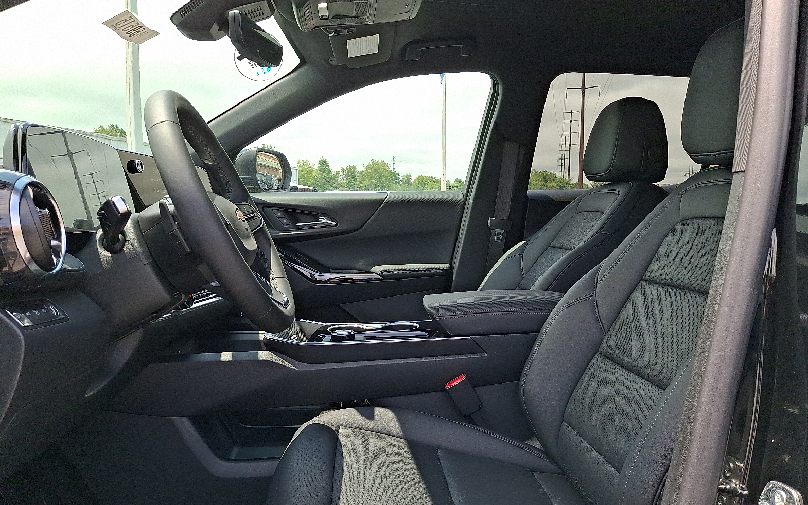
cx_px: 411
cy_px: 292
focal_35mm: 27
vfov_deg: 45.9
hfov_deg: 68.4
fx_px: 595
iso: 30
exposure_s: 1/909
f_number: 1.8
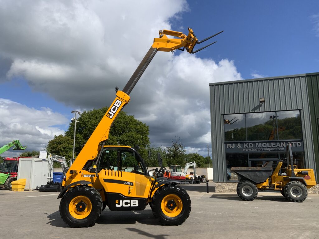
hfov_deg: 61.7
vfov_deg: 48.2
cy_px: 120
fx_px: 267
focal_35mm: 29
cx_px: 160
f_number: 1.8
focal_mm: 3
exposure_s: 1/3534
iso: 16
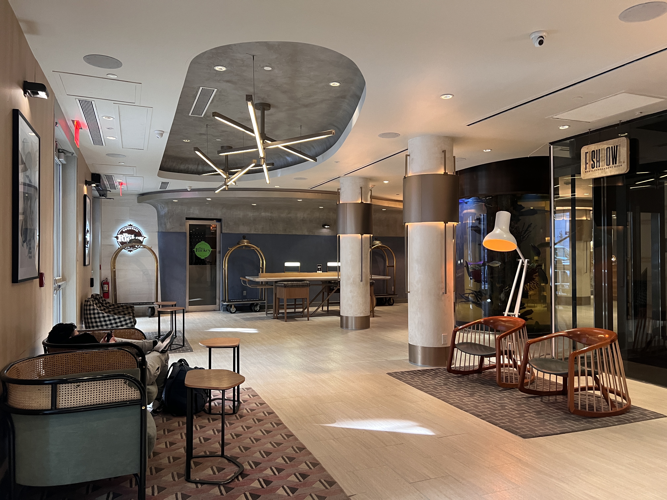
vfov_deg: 53.1
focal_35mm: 26
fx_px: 501
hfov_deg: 67.3
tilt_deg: +0.7
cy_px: 250
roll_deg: +0.6
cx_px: 334
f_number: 1.5
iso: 200
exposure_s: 1/60
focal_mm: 5.7
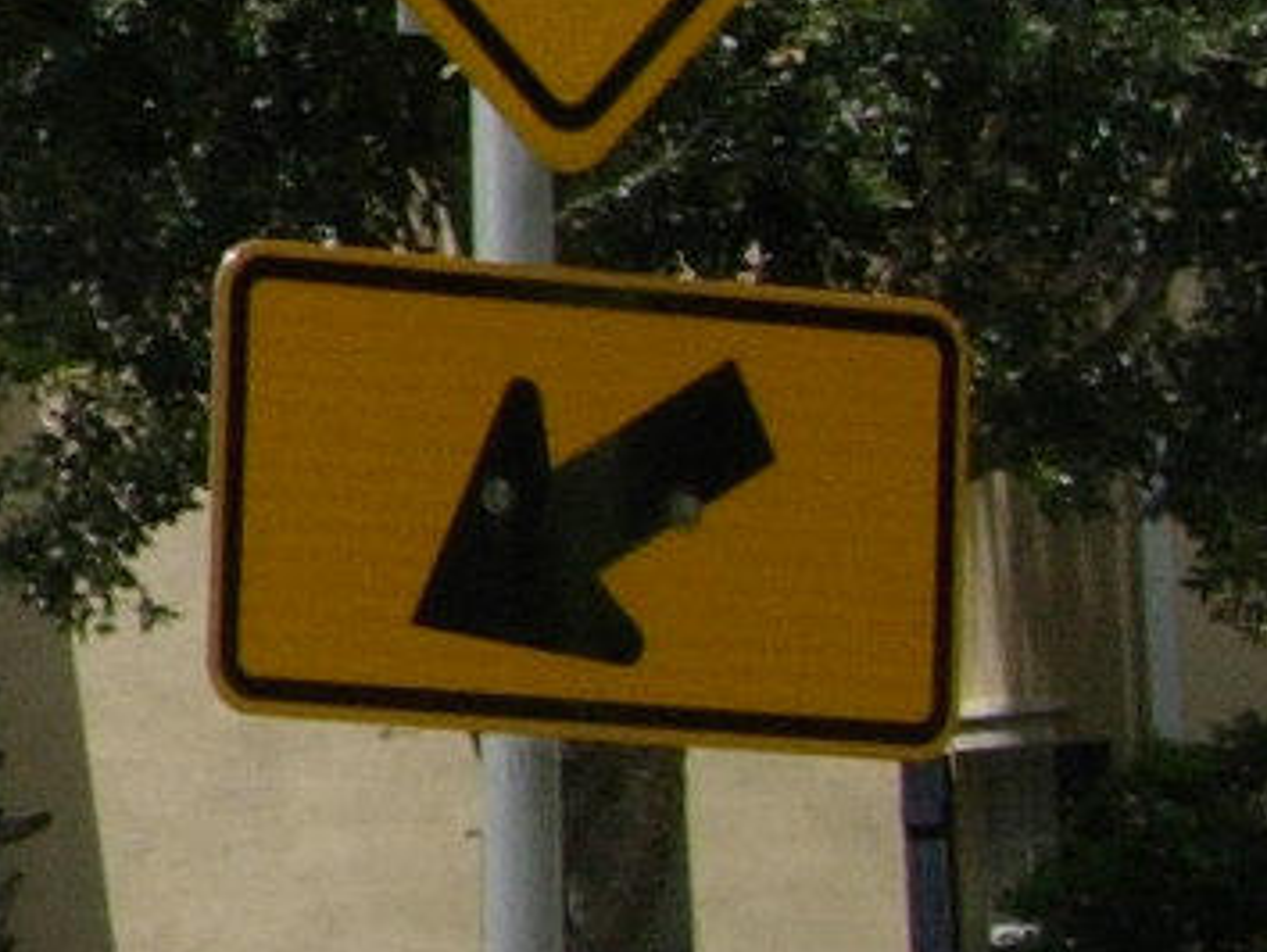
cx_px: -3046
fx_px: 10988
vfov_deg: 4.9
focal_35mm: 300
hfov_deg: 5.9
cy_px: -283
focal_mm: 8.5
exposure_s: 1/664
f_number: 4.9
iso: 64
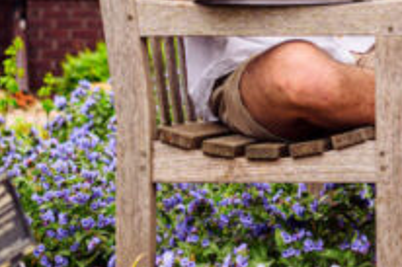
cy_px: -102
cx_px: 578
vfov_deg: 5.5
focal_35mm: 249
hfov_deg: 8.1
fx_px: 2778
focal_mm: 50
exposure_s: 1/250
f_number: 4
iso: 100
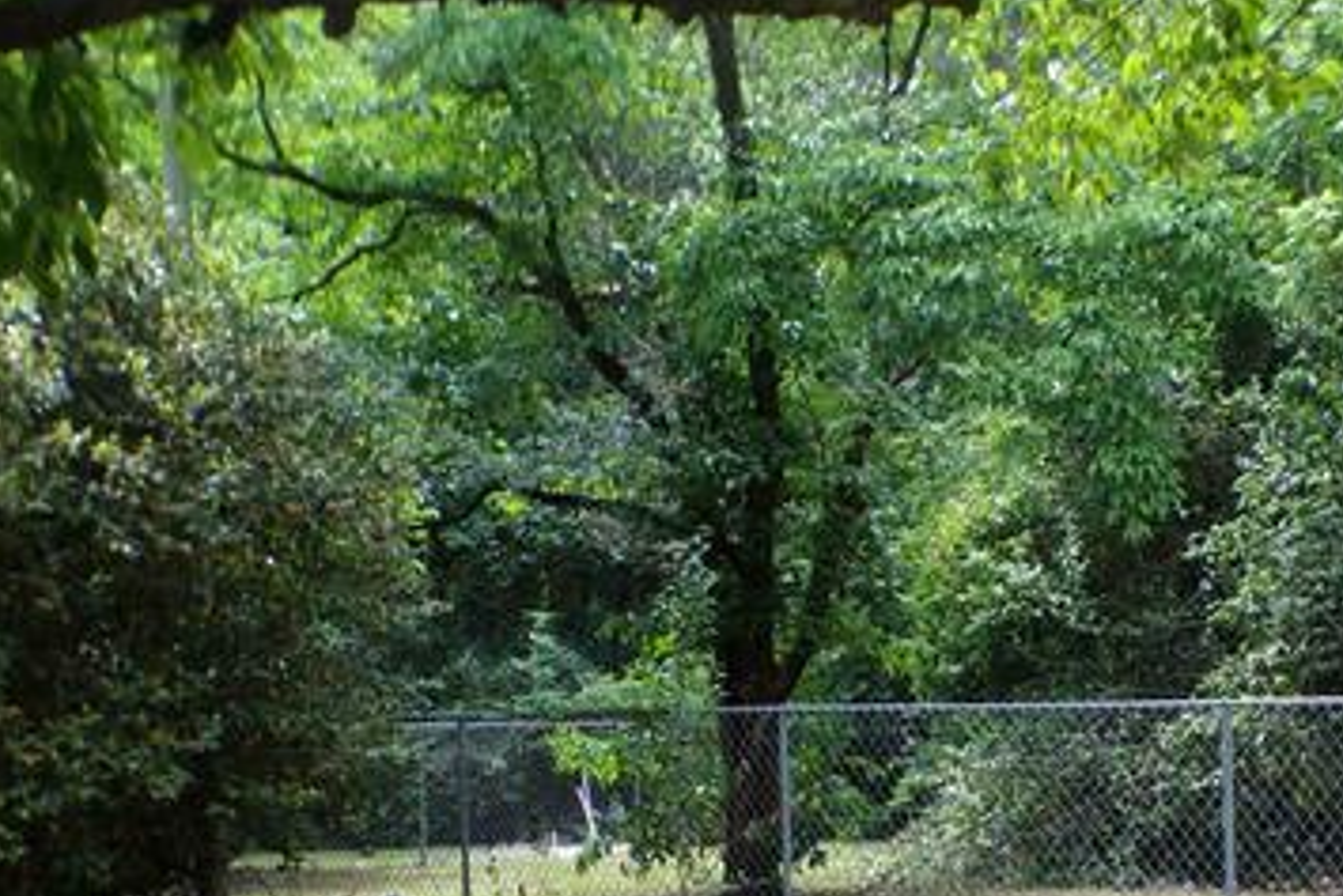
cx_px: 1052
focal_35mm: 60
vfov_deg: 21.9
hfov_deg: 32.6
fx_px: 2239
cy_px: 866
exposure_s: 1/200
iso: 100
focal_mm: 5.8
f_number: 3.2
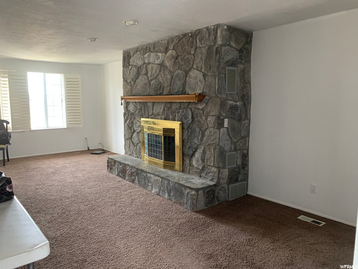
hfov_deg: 67.3
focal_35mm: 26
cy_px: 134
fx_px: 269
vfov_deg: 53.1
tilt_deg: -5.9
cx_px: 179
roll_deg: -1.0
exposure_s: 1/60
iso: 160
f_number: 1.8
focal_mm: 4.25
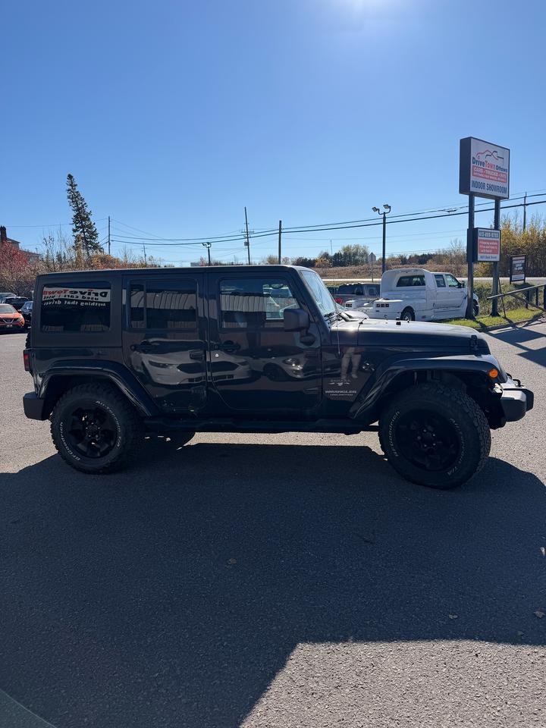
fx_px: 505
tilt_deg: -9.2
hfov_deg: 56.8
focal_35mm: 24
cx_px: 273
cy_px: 364
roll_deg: -4.1
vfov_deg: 71.6
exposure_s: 1/6173
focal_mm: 6.76
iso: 80
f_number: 1.78
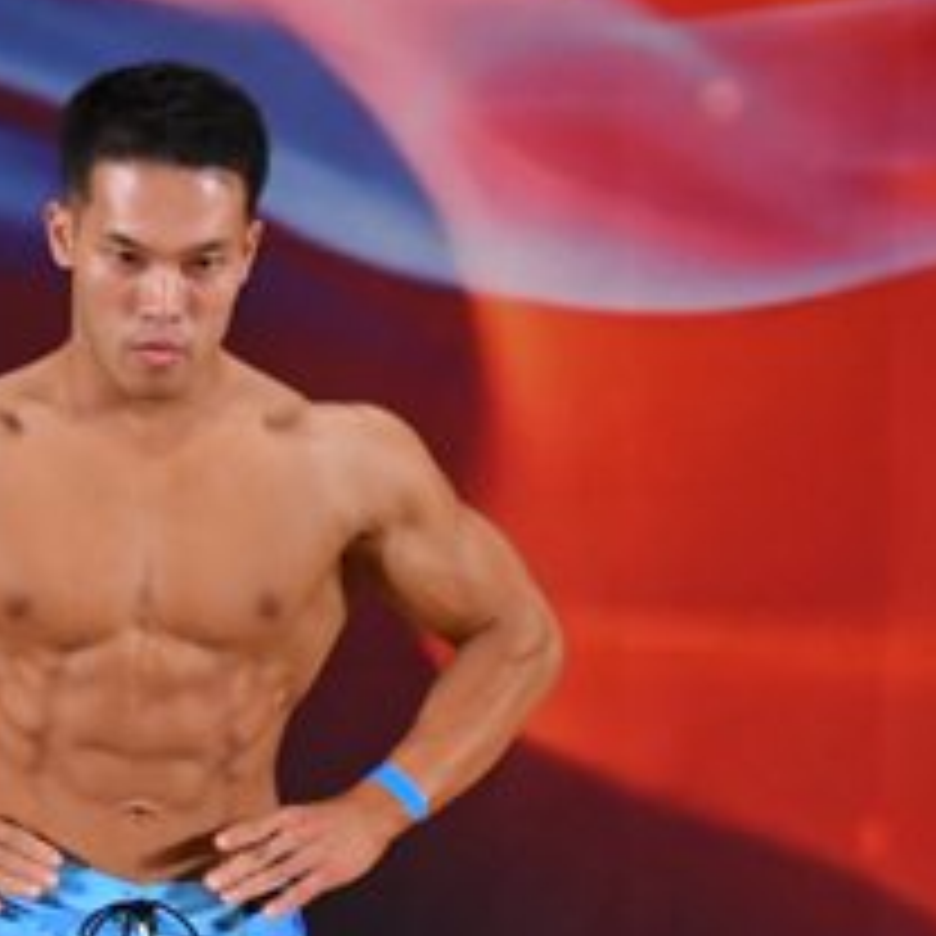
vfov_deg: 2.3
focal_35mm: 759
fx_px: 23219
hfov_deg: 2.3
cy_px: 950
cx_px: 110
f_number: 5.6
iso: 3200
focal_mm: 160
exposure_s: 1/400
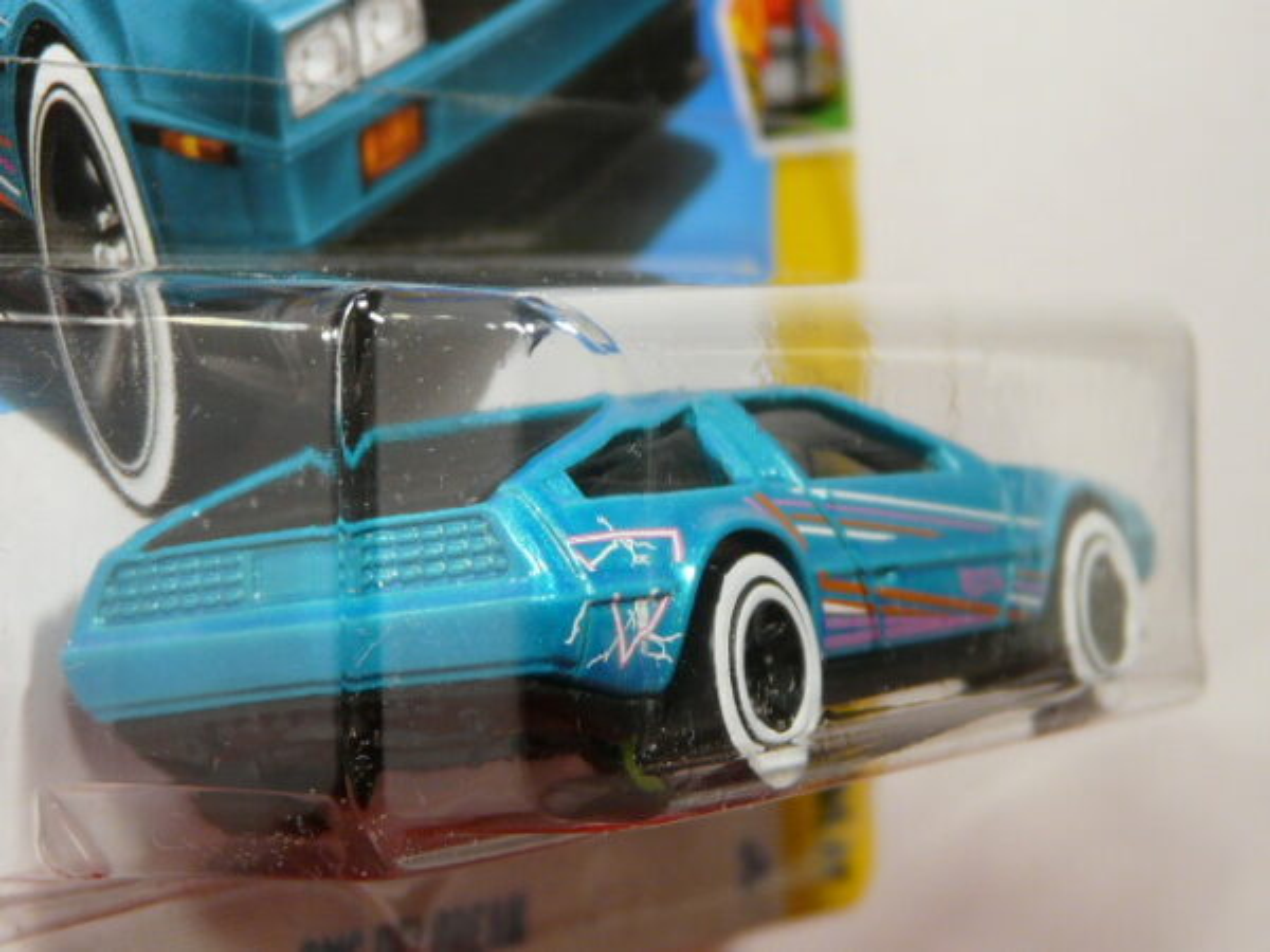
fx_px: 4146
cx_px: 635
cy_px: 476
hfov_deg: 17.4
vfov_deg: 13.1
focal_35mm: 113
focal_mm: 11.7
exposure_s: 1/60
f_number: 3.2
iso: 100
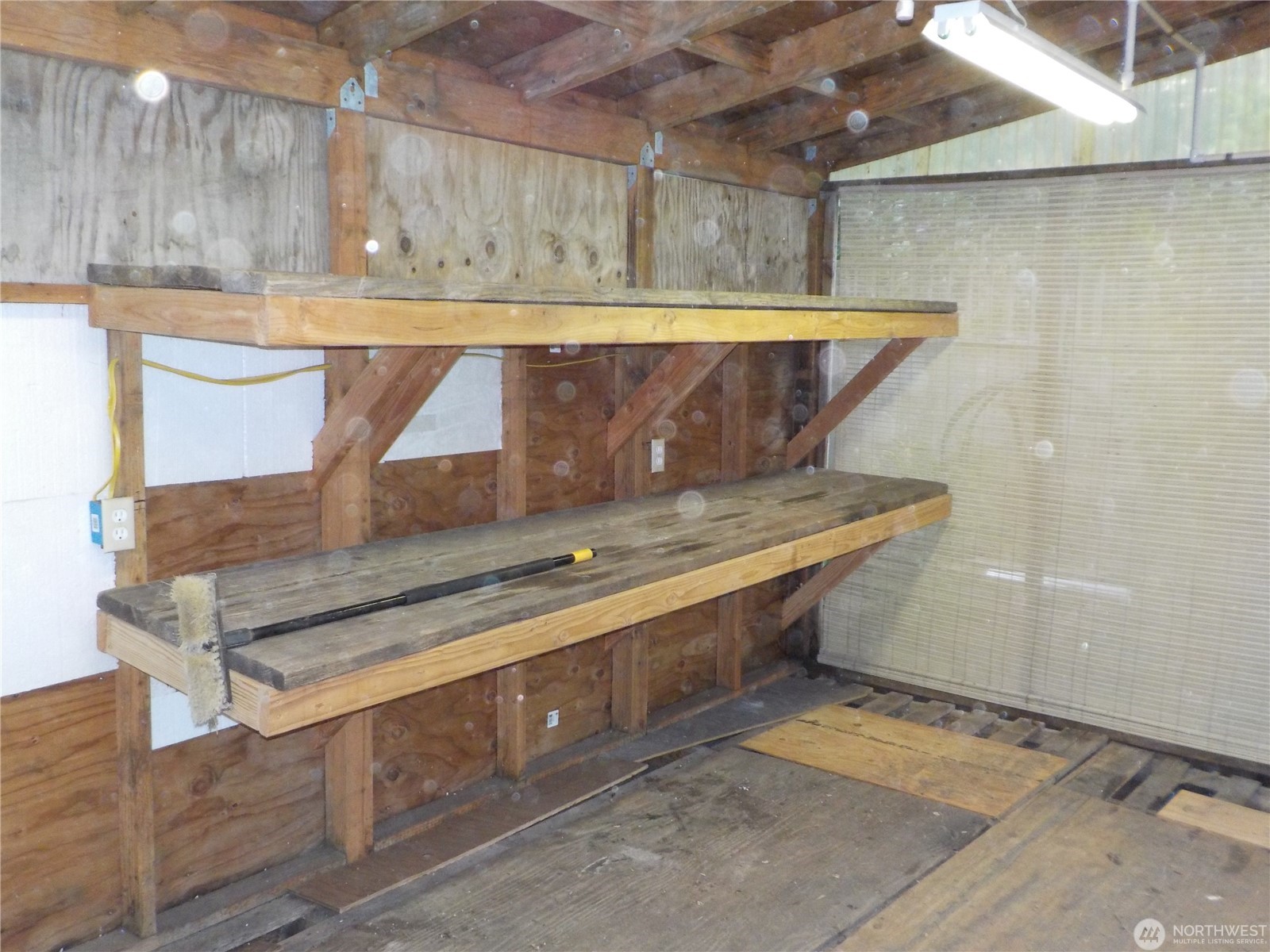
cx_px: 635
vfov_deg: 46.8
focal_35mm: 30
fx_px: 1101
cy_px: 476
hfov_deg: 60.0
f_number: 3.3
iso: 320
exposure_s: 1/30
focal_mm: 4.1
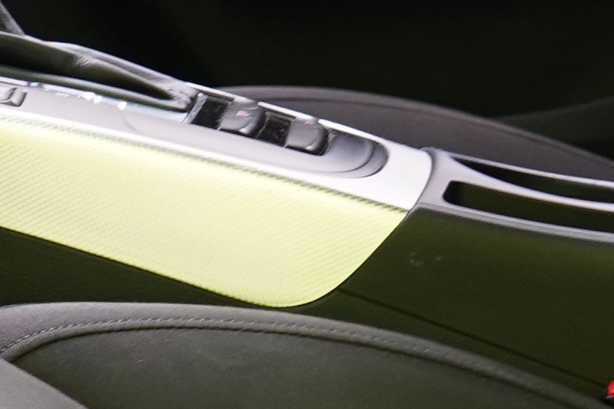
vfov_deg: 6.7
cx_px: 324
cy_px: 107
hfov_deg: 10.0
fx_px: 3495
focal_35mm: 205
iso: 1600
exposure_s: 1/20
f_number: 5
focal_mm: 28
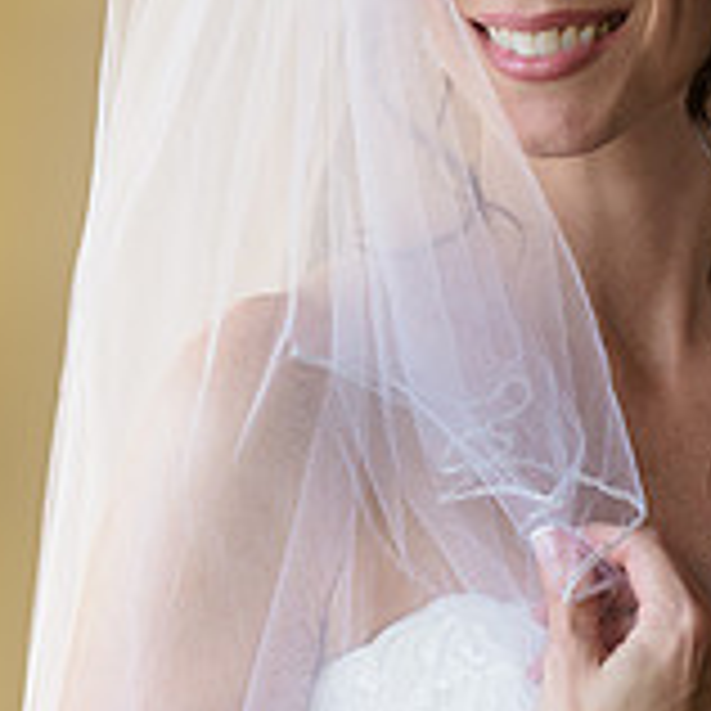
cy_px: 360
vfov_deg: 6.0
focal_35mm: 291
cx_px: 585
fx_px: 6762
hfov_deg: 6.0
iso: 320
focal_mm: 120
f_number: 3.2
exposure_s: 1/200
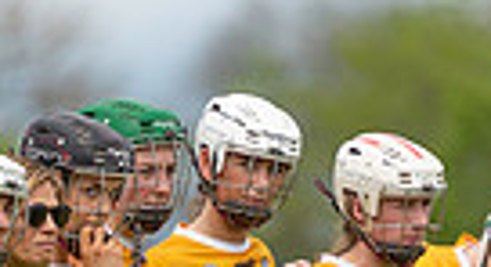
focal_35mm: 1114
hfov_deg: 2.0
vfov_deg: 1.1
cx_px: 218
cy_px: 559
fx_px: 14391
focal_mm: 200
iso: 110
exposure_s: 1/2500
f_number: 2.8
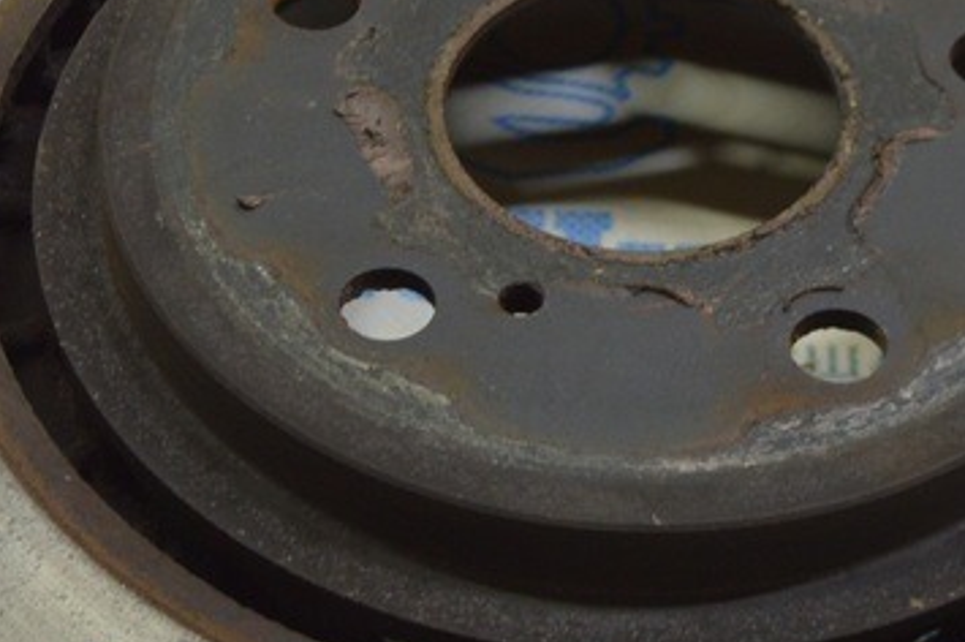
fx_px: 3937
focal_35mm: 147
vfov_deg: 9.3
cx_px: 563
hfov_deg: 14.0
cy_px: 295
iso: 400
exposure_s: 1/25
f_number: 5.6
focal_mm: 34
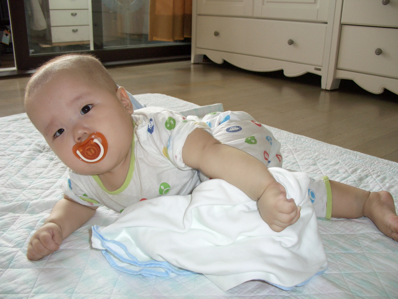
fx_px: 379
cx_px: 199
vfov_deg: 42.9
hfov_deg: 55.4
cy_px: 150
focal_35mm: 33
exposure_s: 1/60
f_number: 2.8
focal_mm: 7.1
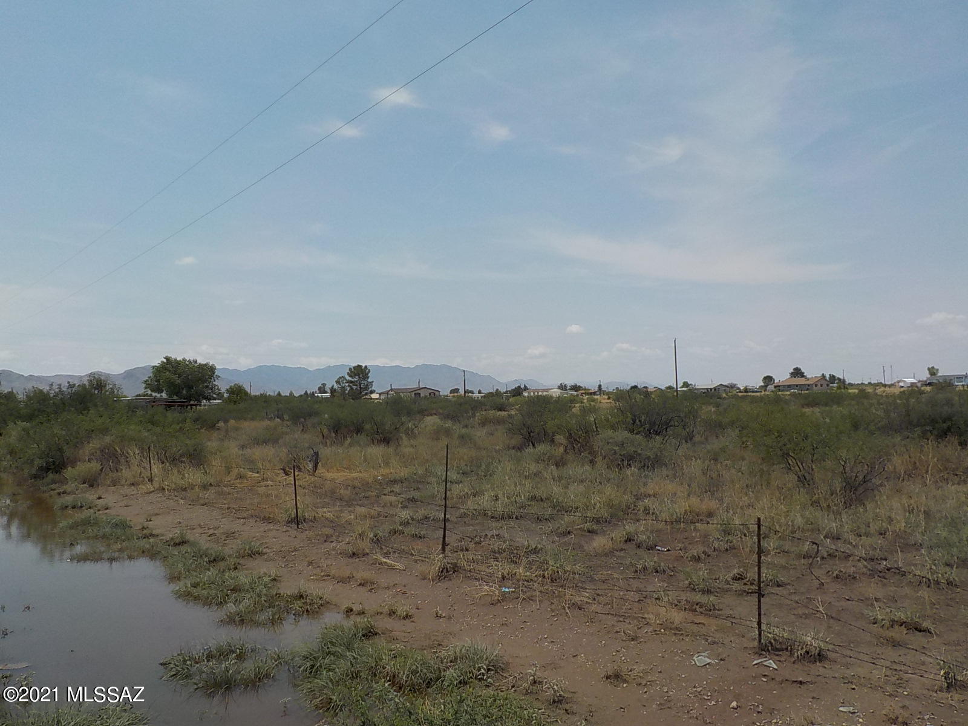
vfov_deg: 46.8
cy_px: 363
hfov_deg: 60.0
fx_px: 839
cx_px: 484
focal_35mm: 30
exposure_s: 1/640
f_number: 6.6
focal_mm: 4.1
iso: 125
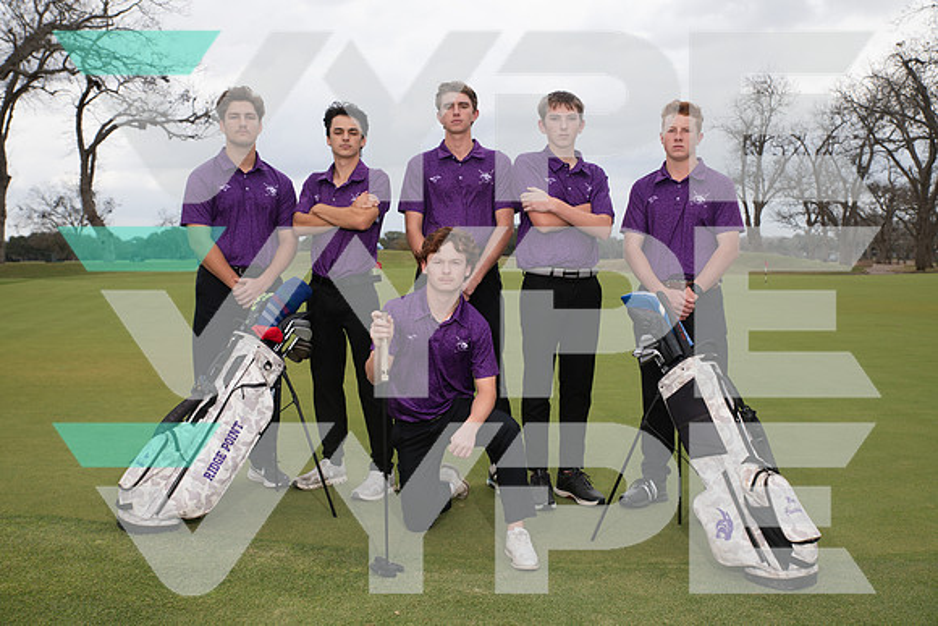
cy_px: 313
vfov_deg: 35.1
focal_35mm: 38
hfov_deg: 50.7
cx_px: 469
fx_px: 990
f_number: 6.3
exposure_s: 1/320
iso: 80
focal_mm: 38
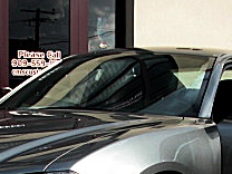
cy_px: 251
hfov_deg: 17.7
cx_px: 114
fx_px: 744
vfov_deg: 12.7
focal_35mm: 111
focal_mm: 6.3
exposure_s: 1/640
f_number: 2.8
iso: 50
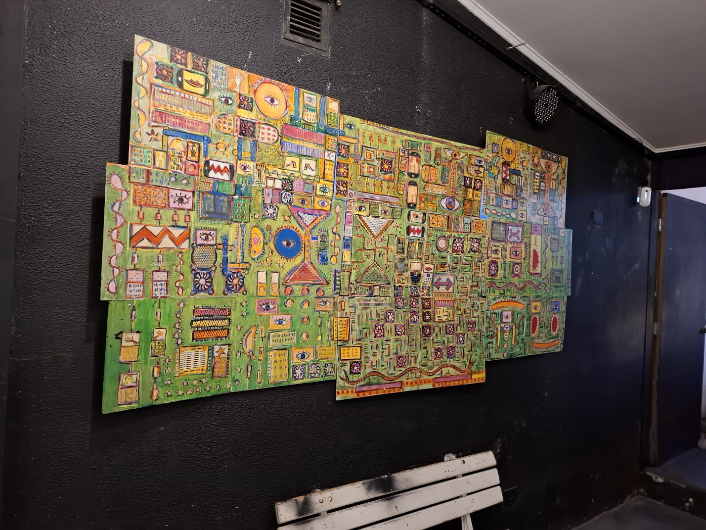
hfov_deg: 73.9
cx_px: 353
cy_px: 265
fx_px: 469
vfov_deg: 58.9
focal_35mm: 23
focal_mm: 5.54
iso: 400
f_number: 1.8
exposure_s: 1/30
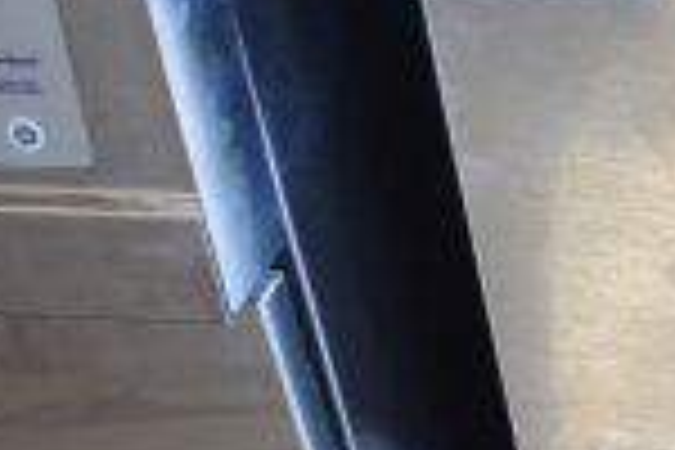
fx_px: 2062
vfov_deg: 12.5
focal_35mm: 110
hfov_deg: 15.9
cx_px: 1197
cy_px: 241
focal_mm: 18
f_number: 3.5
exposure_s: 1/30
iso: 450
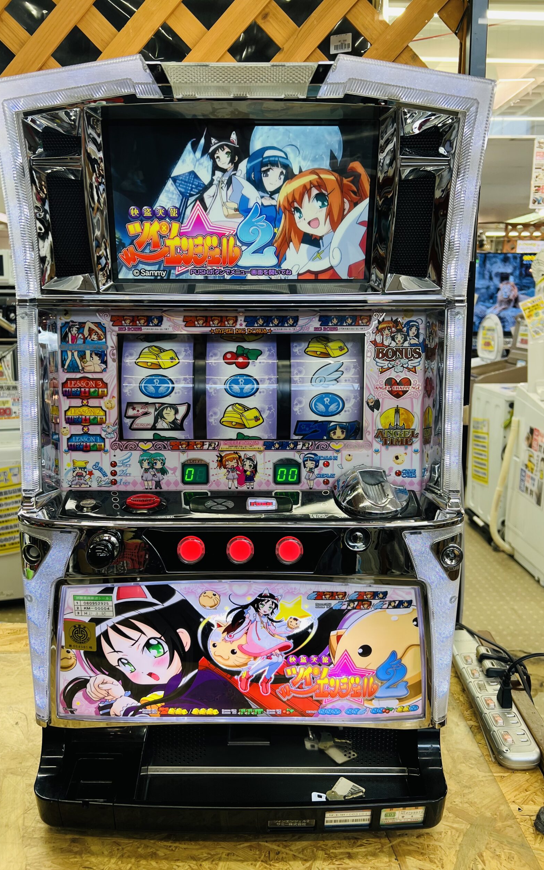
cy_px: 436
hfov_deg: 44.5
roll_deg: -0.2
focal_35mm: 28
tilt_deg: -11.3
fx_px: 664
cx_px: 250
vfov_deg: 66.5
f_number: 1.5
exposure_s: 1/62
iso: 40
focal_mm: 5.7
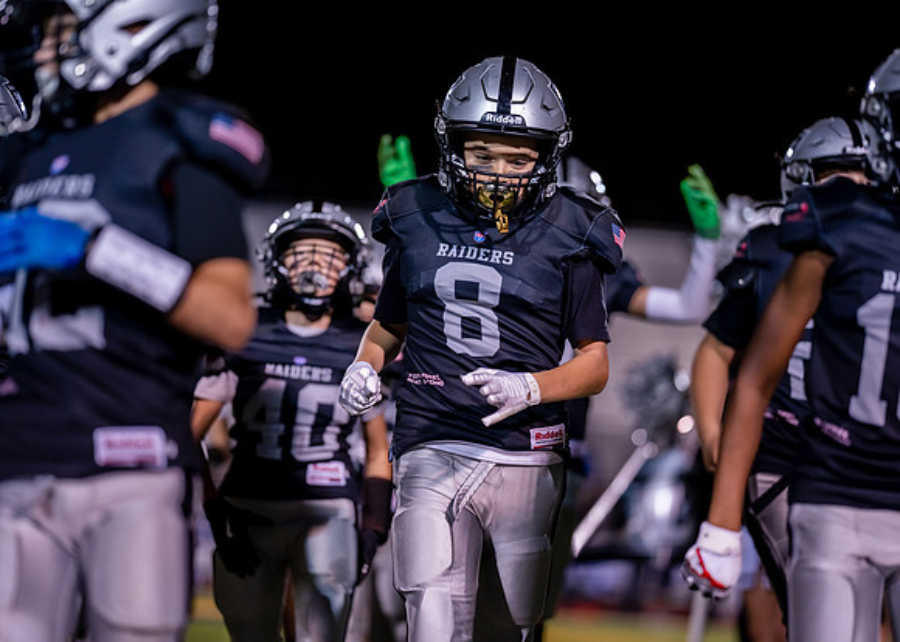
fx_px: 3615
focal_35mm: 141
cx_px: 450
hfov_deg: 14.2
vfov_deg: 10.2
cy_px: 321
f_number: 1.8
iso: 800
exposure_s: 1/1000
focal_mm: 135
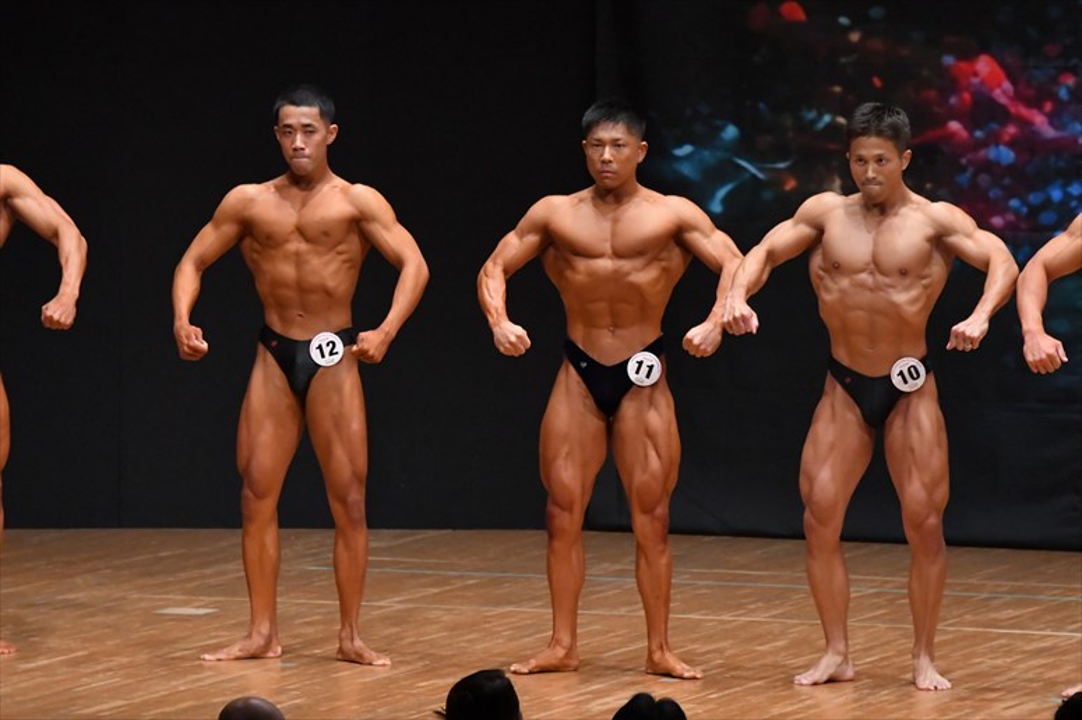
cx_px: 541
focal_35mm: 270
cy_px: 360
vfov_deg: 5.1
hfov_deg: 7.6
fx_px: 8111
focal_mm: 180
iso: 6400
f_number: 5.6
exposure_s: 1/400
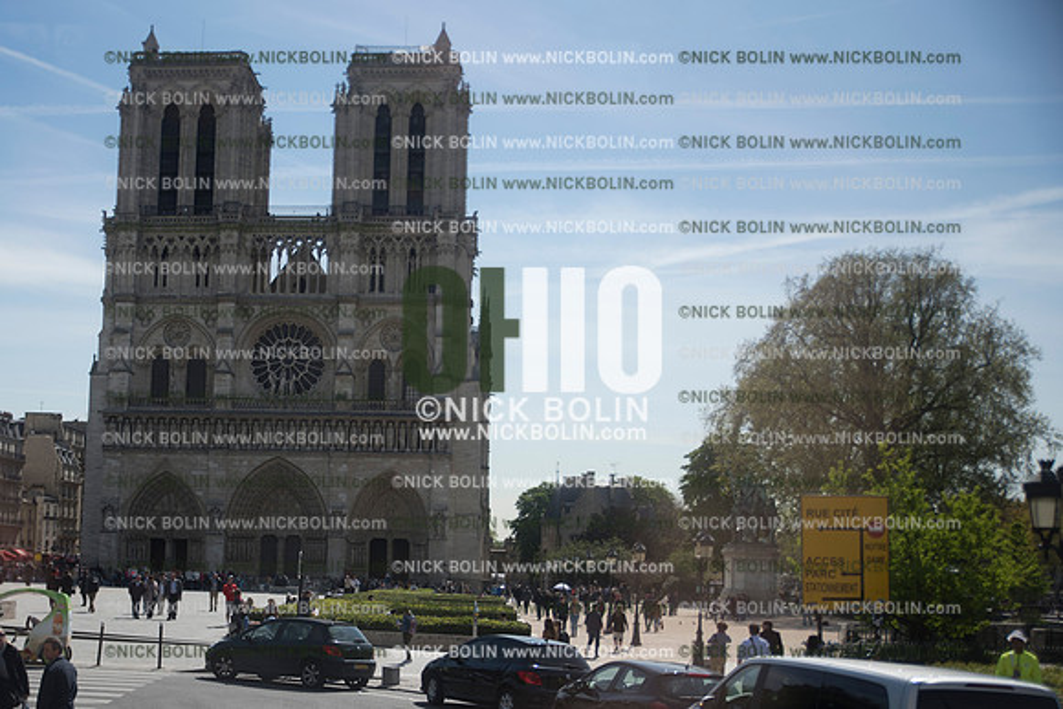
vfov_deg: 30.7
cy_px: 464
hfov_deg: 44.5
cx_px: 368
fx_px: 1282
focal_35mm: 43
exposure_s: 1/2500
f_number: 2.8
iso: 200
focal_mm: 32
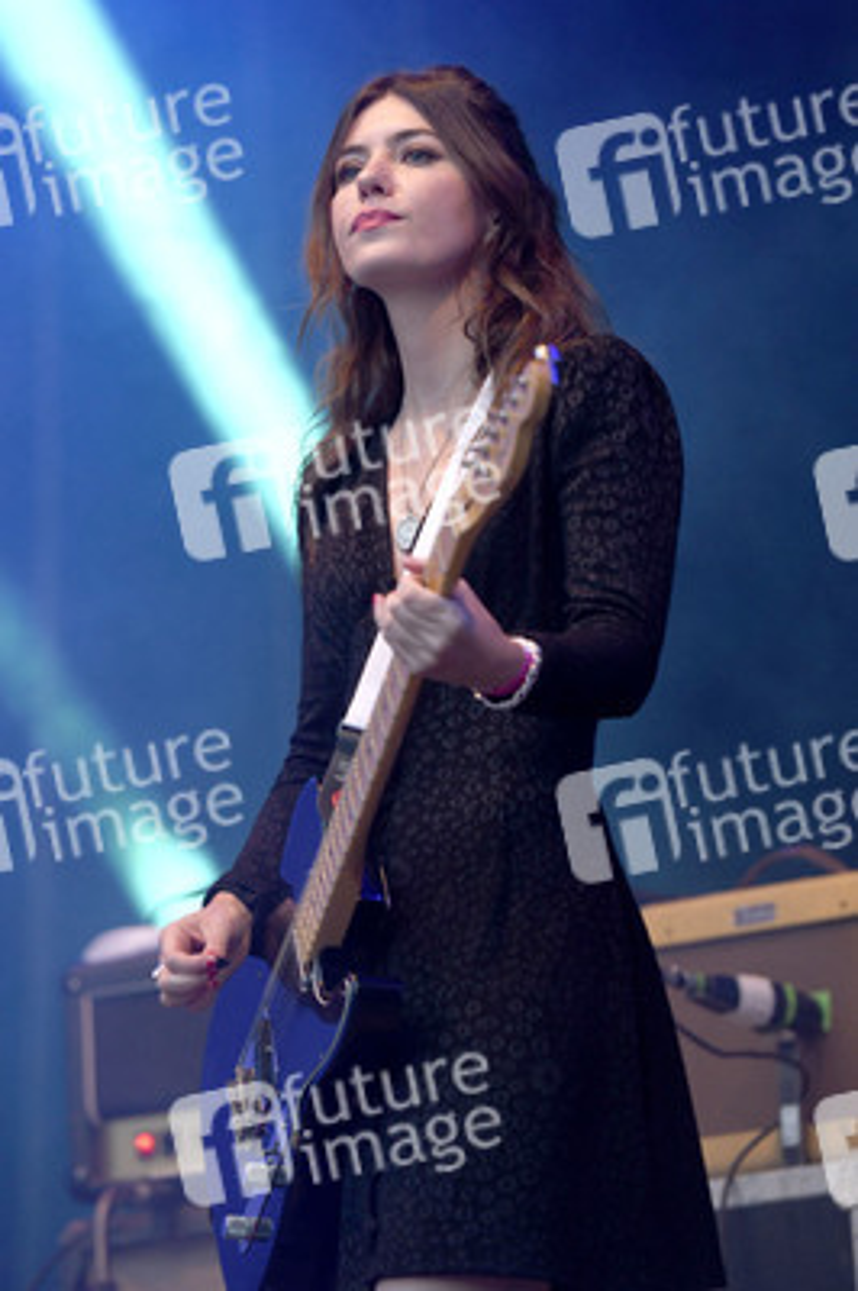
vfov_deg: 13.7
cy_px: 646
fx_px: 5371
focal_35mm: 150
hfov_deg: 9.1
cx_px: 429
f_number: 3.5
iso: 1250
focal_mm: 150
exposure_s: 1/160
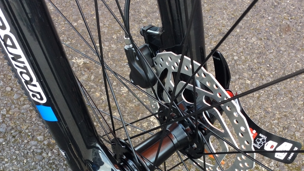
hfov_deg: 43.7
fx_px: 379
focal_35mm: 47
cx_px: 152
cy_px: 149
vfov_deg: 24.8
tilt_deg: -54.5
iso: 40
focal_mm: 3.3
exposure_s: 1/120
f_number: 2.4
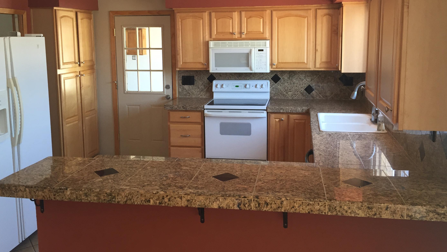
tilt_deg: -9.1
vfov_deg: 34.4
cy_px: 88
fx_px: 403
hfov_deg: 58.0
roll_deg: -0.4
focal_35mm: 34
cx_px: 228
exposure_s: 1/30
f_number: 2.2
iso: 32
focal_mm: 4.15
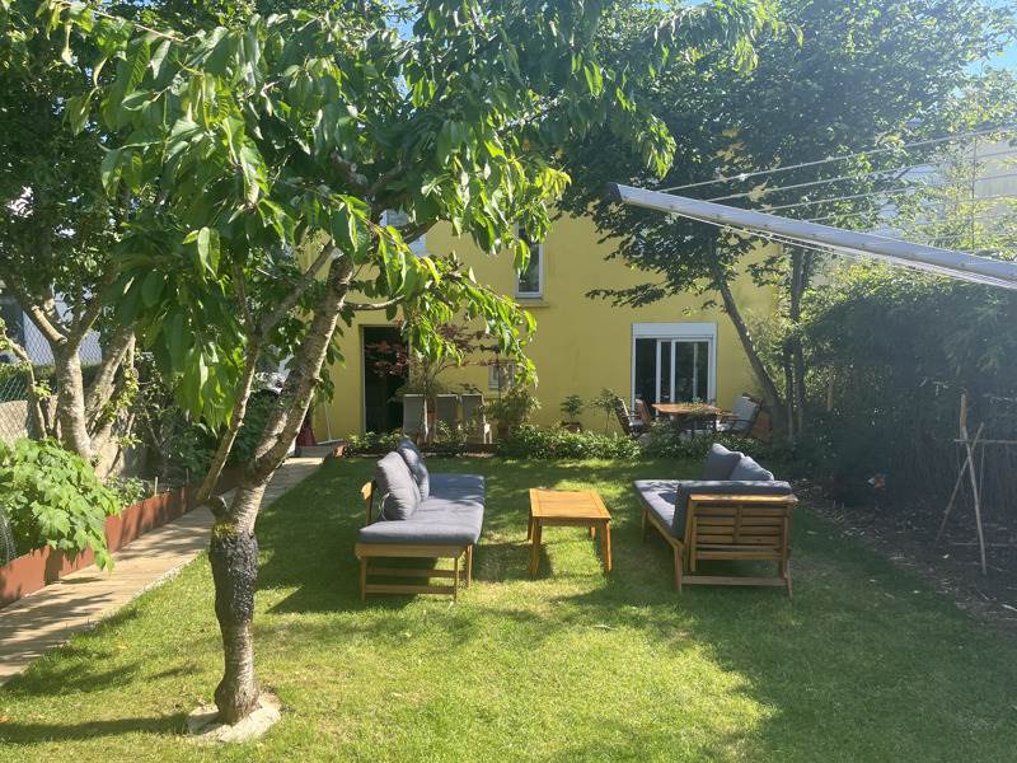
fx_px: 764
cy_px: 382
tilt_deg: -5.2
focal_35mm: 26
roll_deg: +0.6
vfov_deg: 53.1
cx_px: 508
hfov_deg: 67.3
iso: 50
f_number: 1.6
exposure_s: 1/864
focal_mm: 5.1
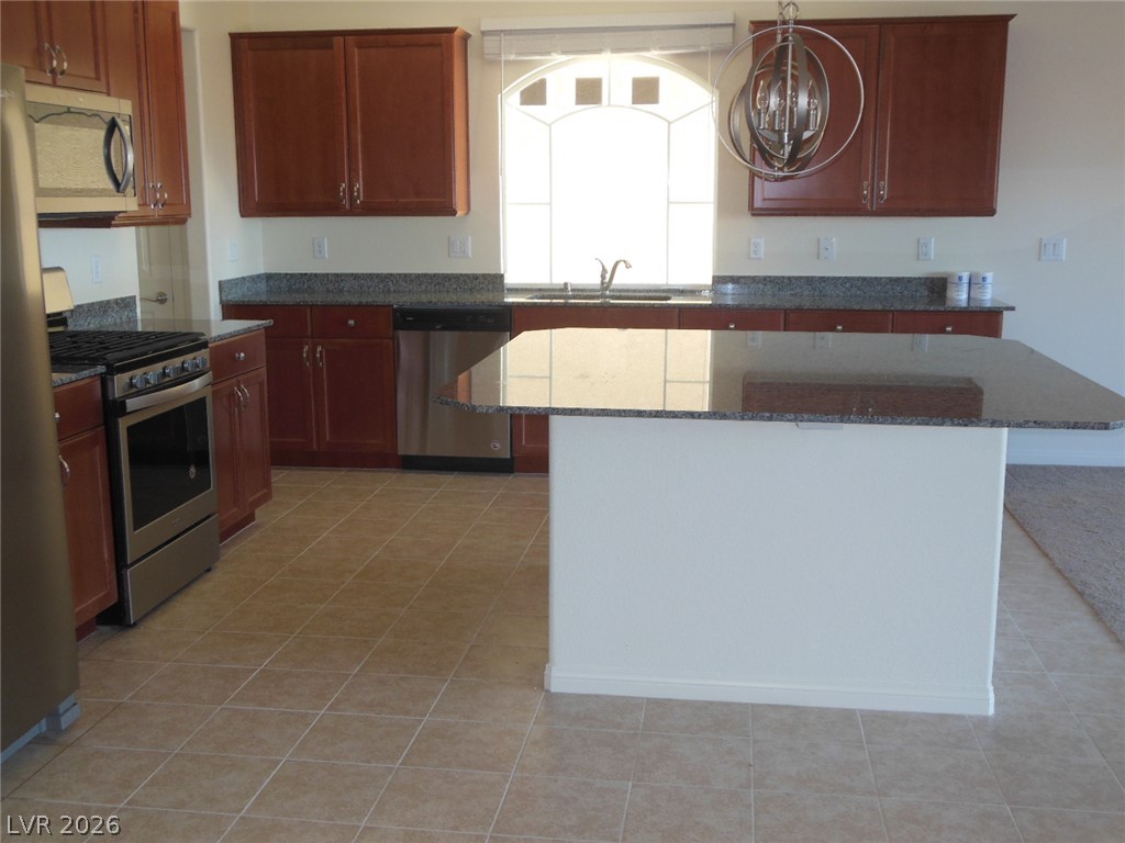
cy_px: 422
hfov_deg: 49.0
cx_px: 562
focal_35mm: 38
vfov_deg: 37.7
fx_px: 1235
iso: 200
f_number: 3.6
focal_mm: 6.8
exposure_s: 1/30
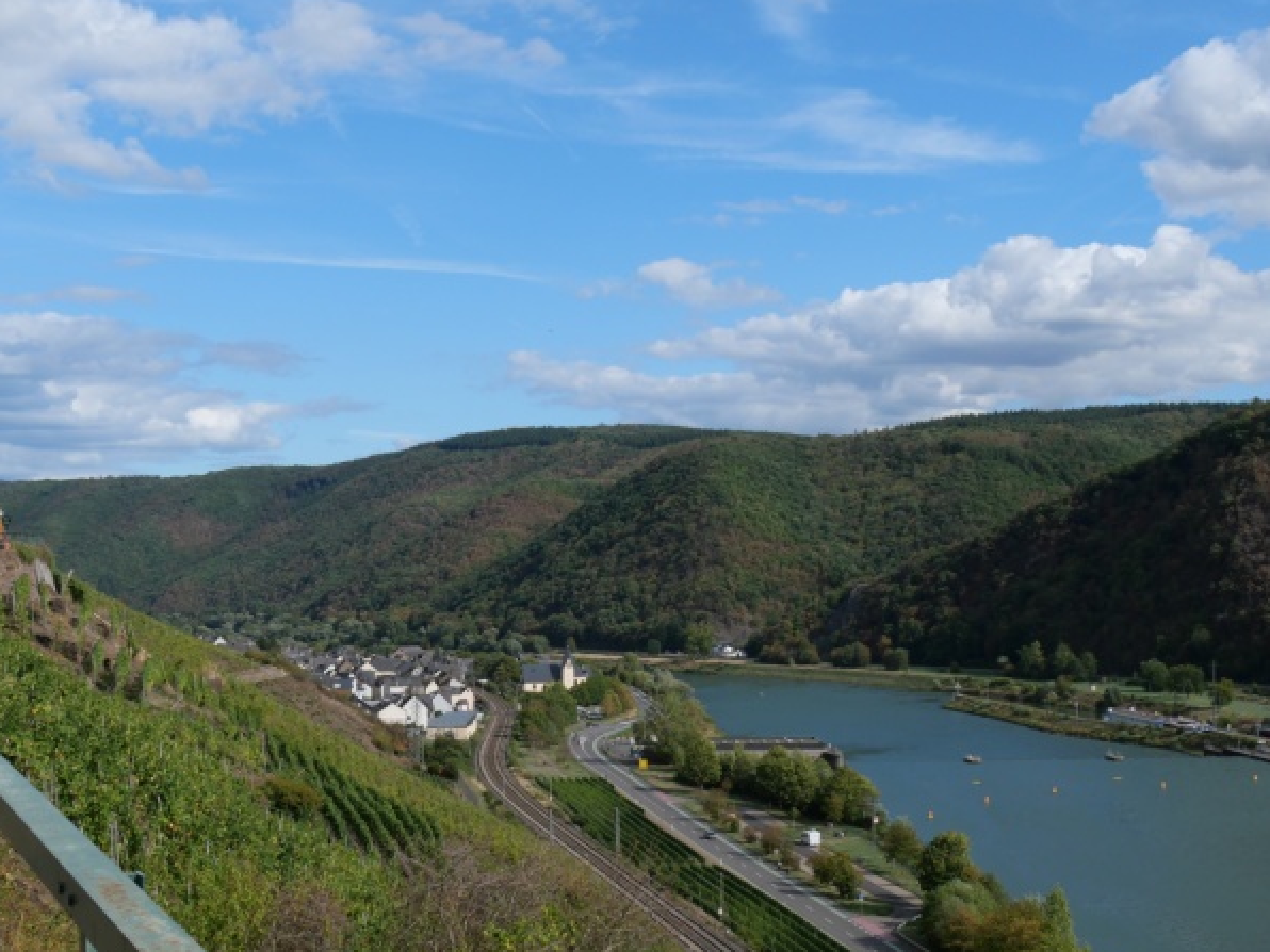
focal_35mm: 51
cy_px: 584
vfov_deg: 28.5
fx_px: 1871
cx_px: 678
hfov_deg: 37.5
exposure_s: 1/500
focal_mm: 19
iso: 200
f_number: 8
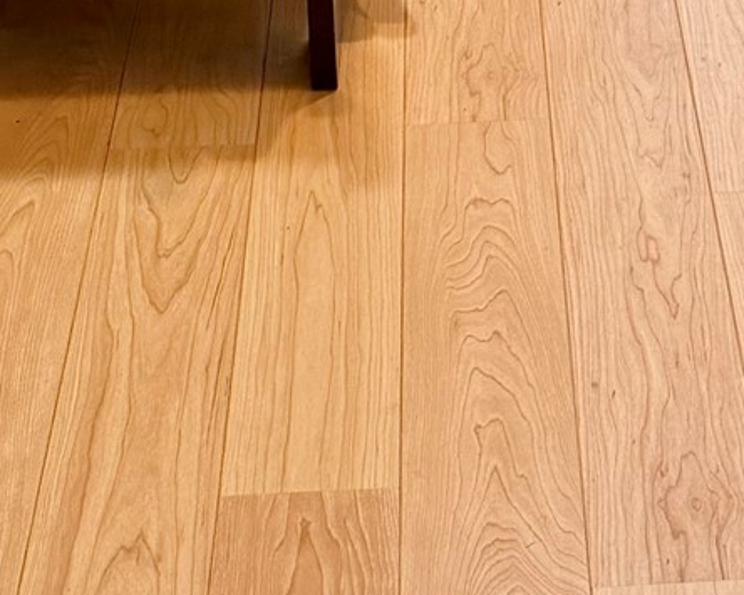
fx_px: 2378
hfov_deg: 17.7
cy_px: -868
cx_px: 508
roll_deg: +1.0
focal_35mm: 108
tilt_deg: -10.5
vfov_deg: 11.5
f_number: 1.78
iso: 250
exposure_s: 1/60
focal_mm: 6.76
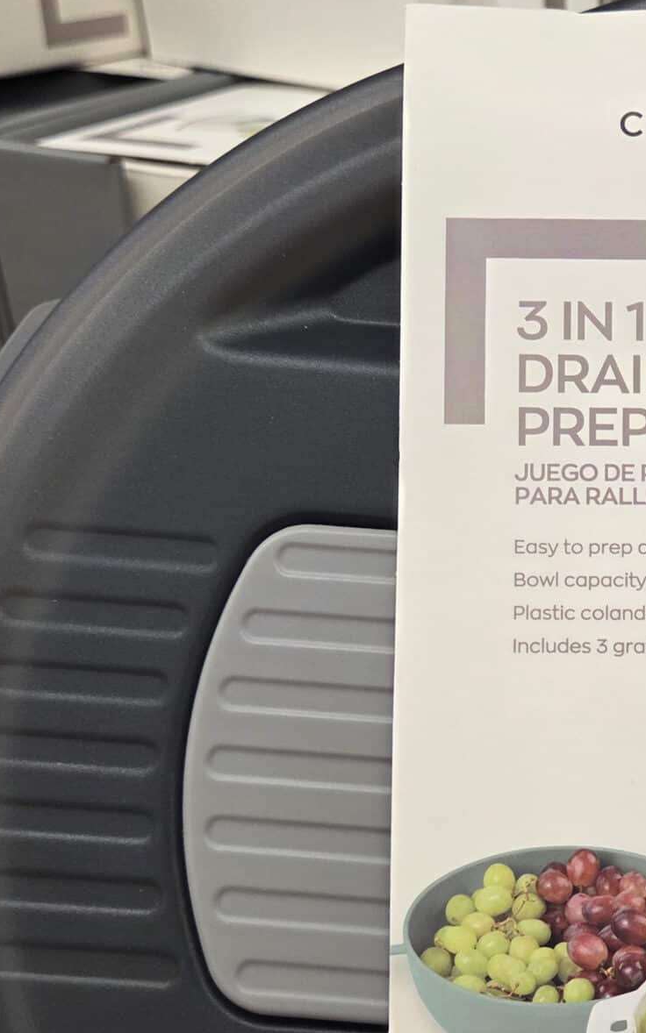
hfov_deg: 23.3
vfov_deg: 38.0
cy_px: 627
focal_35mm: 53
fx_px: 1493
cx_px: 666
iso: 160
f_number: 1.8
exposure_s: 1/120
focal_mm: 5.4
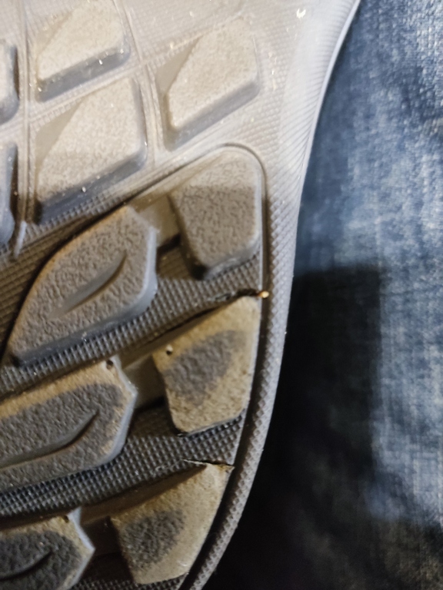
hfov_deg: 54.9
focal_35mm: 25
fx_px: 427
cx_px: 222
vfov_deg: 69.4
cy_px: 295
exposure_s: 1/17
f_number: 1.79
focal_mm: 4.71
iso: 2545
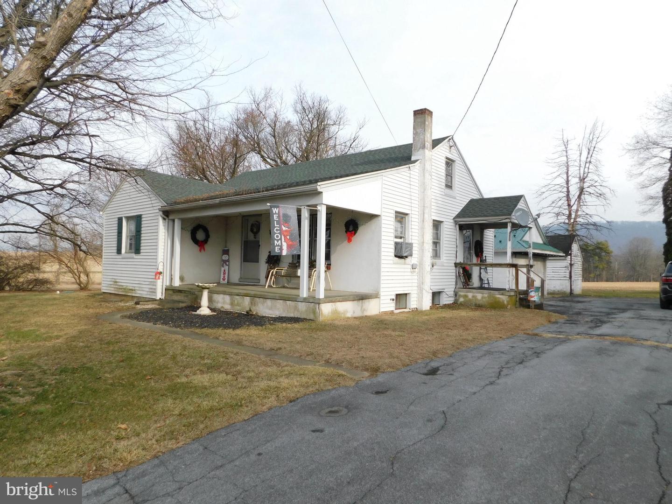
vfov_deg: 58.9
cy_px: 252
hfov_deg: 73.9
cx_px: 336
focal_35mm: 23
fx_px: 446
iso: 125
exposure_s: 1/800
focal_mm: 4
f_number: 3
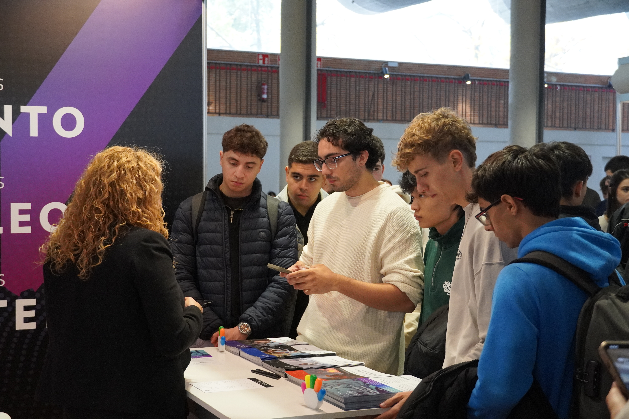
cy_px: 210
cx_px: 314
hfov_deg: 36.9
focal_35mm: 54
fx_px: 943
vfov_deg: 25.1
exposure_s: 1/160
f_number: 4.5
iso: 3200
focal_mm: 36
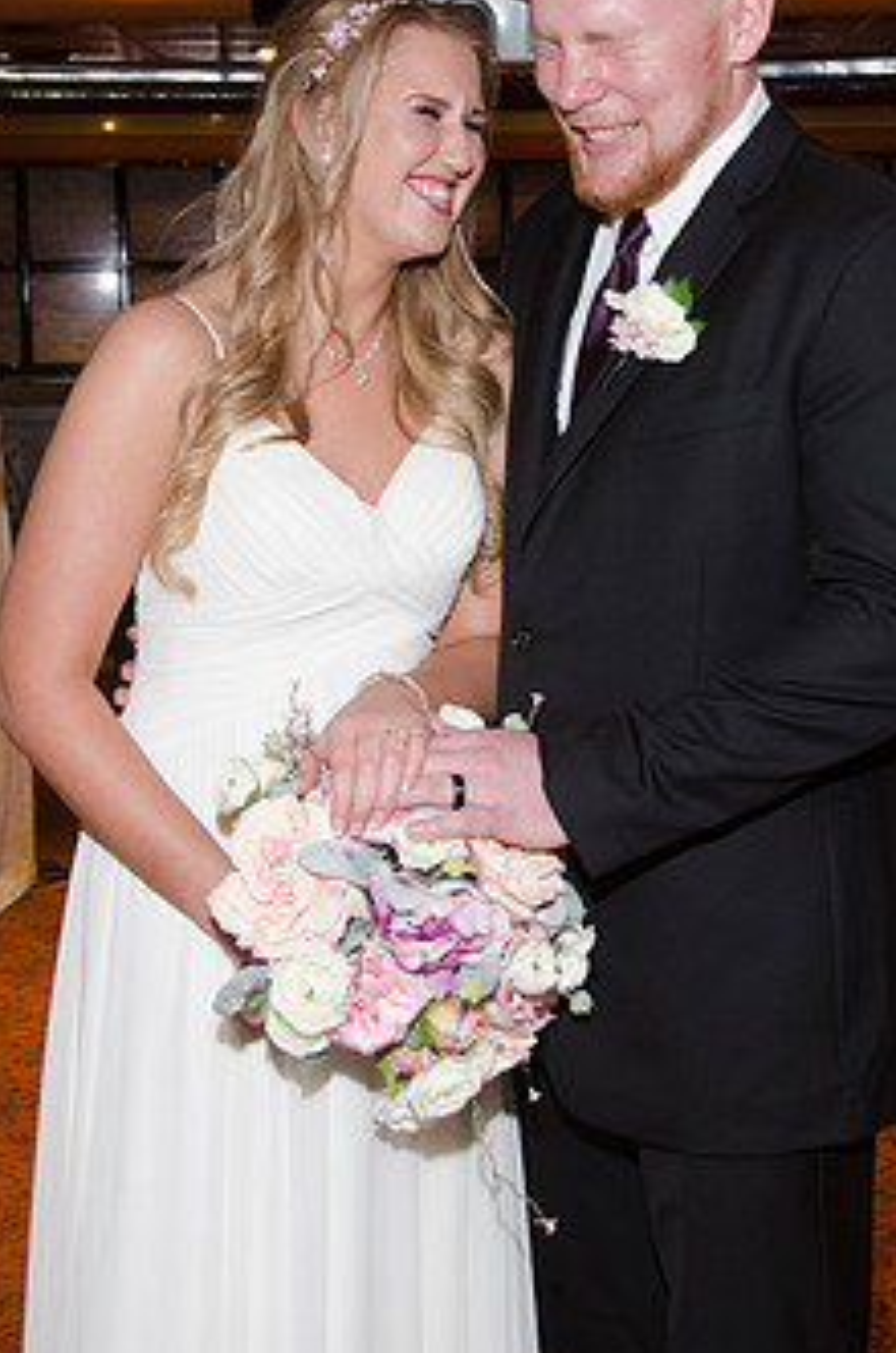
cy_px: 465
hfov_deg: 20.8
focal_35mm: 65
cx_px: 534
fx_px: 2437
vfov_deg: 30.8
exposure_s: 1/60
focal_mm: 32
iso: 400
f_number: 5.6
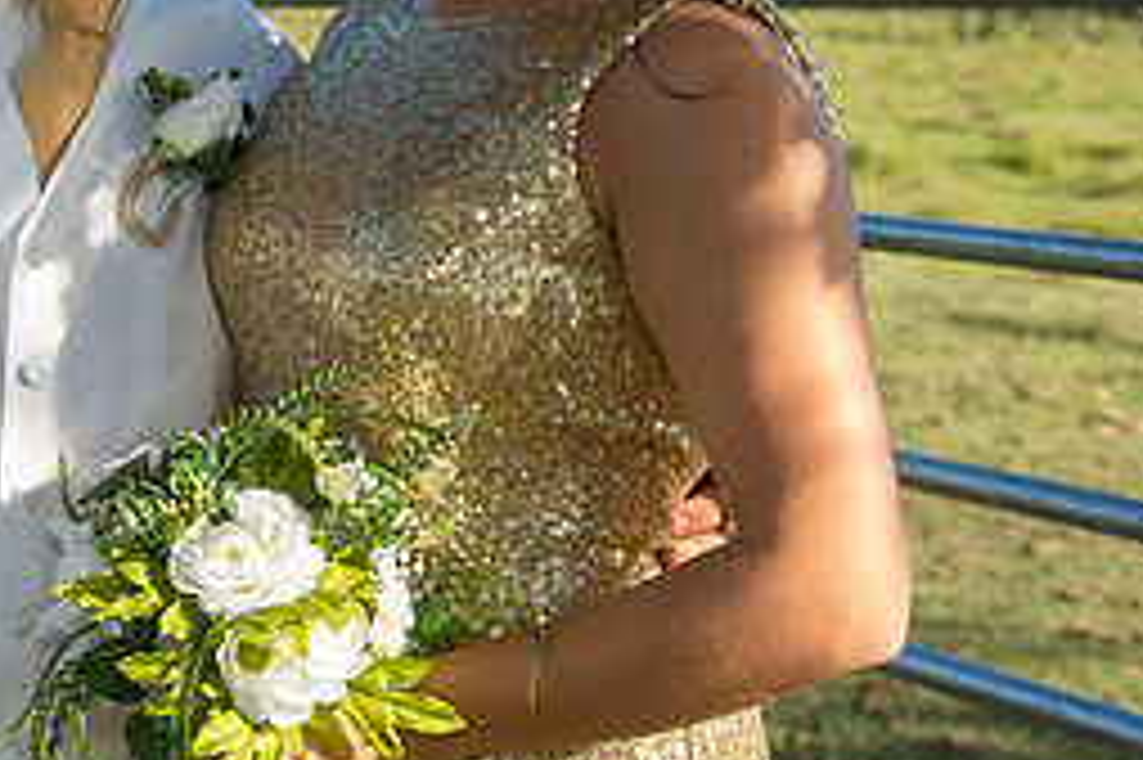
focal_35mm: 80
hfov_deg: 24.4
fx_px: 2538
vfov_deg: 16.9
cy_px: 180
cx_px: 32
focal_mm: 35
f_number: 4.5
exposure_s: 1/500
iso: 200
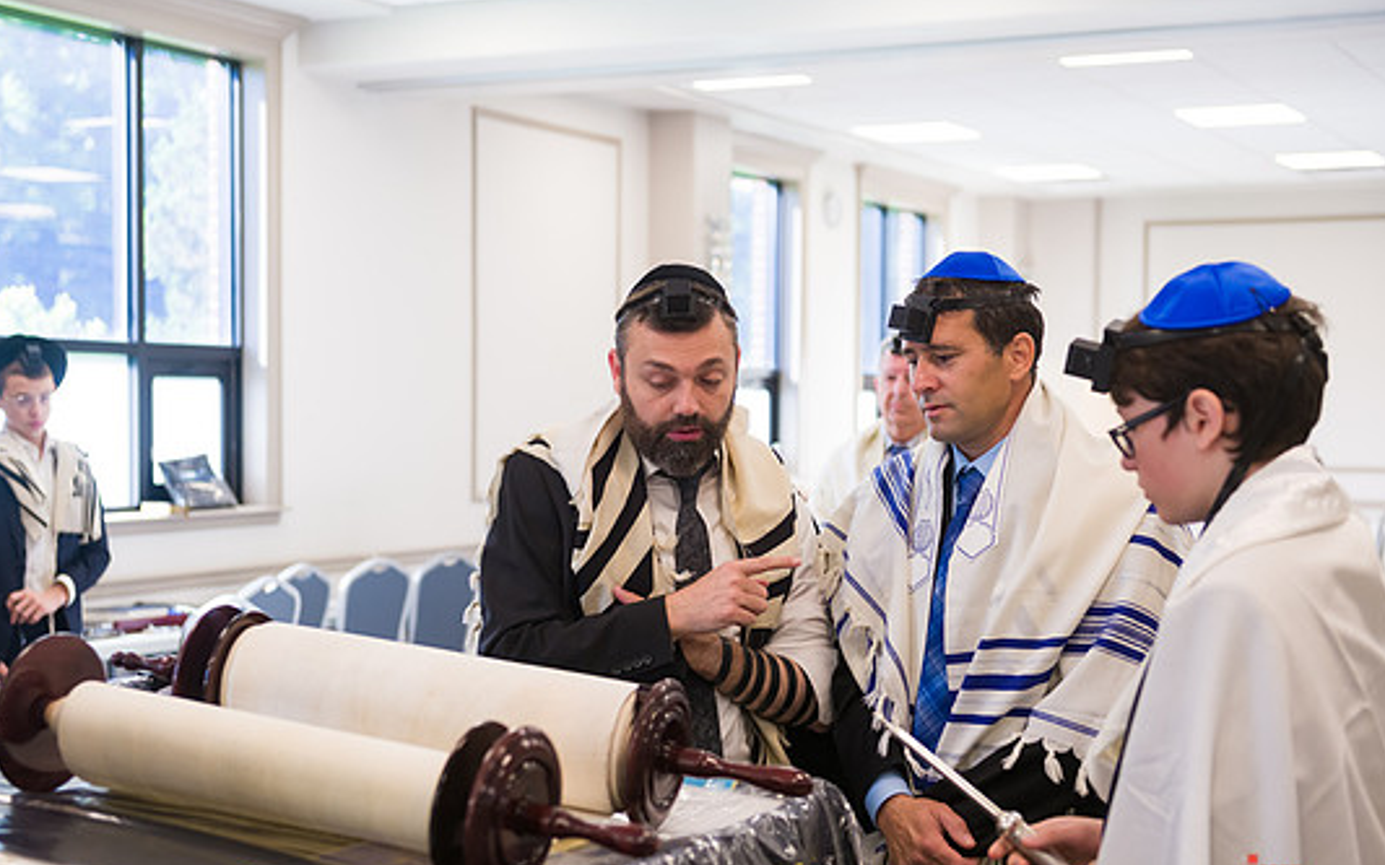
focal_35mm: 61
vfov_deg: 21.3
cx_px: 678
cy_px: 487
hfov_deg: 33.5
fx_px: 2302
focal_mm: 55
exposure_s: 1/125
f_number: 3.2
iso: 400
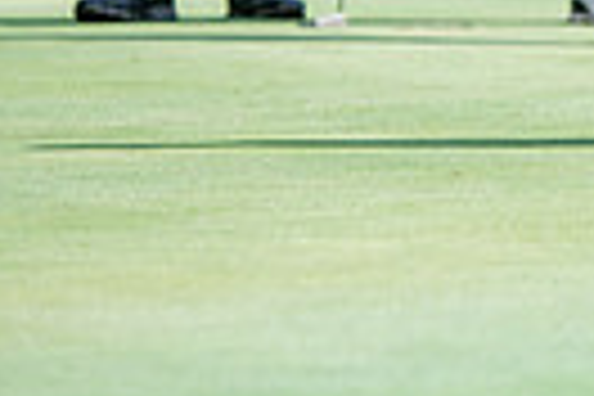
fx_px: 10130
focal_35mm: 614
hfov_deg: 3.3
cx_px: 1071
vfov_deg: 2.2
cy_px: -362
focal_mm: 140
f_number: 4
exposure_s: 1/1000
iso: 250
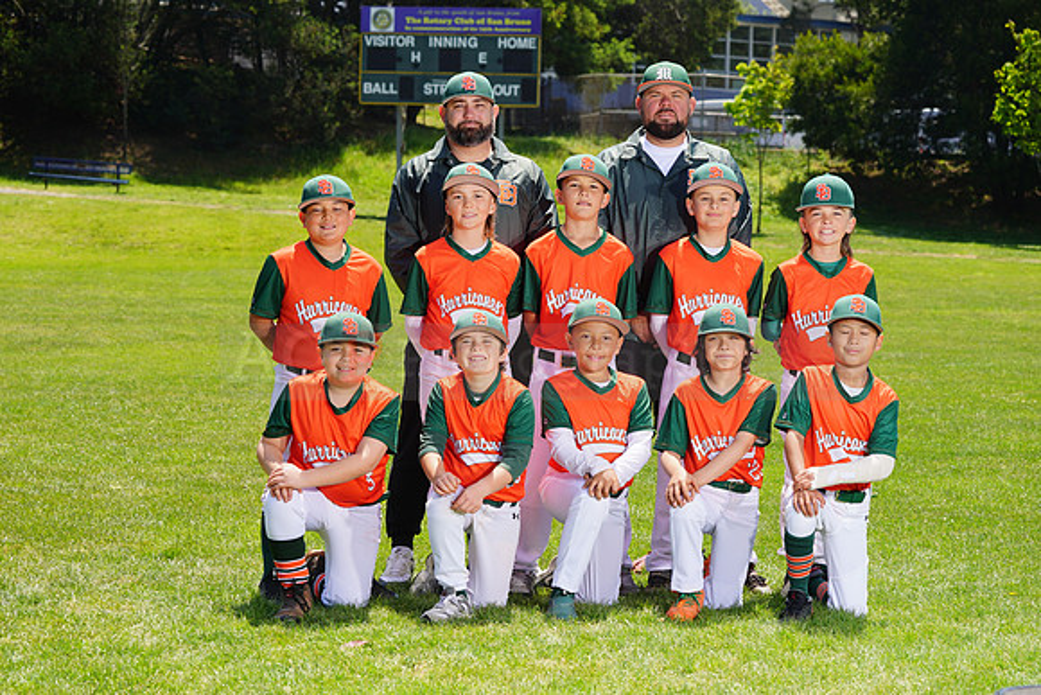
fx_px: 2892
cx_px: 520
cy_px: 348
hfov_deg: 20.4
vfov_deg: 13.7
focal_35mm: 100
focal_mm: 100
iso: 100
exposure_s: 1/250
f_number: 8
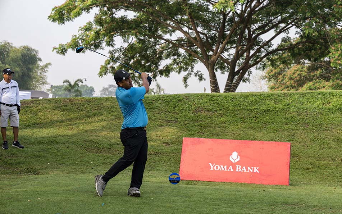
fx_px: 671
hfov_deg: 28.6
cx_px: 172
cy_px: 110
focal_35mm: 72
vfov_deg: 18.1
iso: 1600
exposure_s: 1/2500
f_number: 5
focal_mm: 70
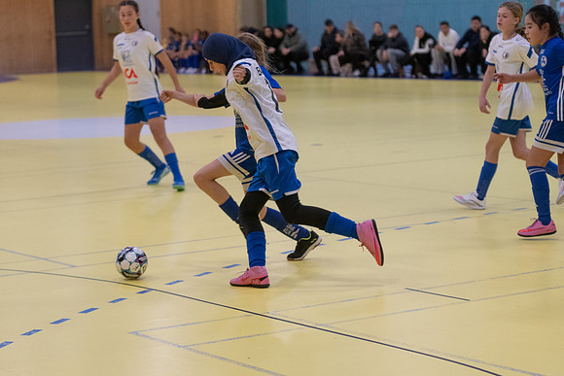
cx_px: 282
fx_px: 1645
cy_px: 188
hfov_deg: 19.5
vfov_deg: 13.0
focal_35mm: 105
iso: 2000
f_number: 3.2
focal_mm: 70
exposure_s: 1/500
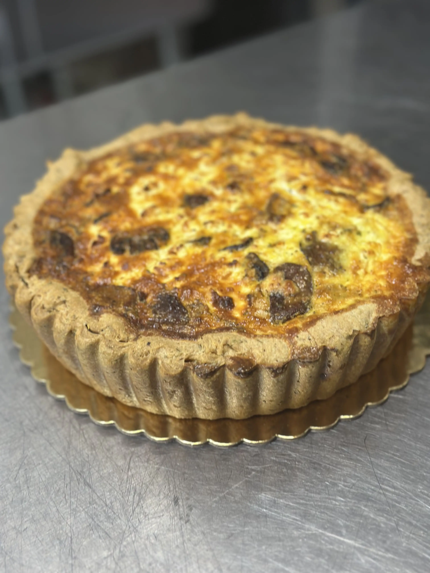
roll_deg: +2.2
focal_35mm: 48
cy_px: 286
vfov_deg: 39.7
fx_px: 795
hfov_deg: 30.3
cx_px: 215
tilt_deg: -36.3
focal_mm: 6.86
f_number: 1.78
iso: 125
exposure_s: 1/62
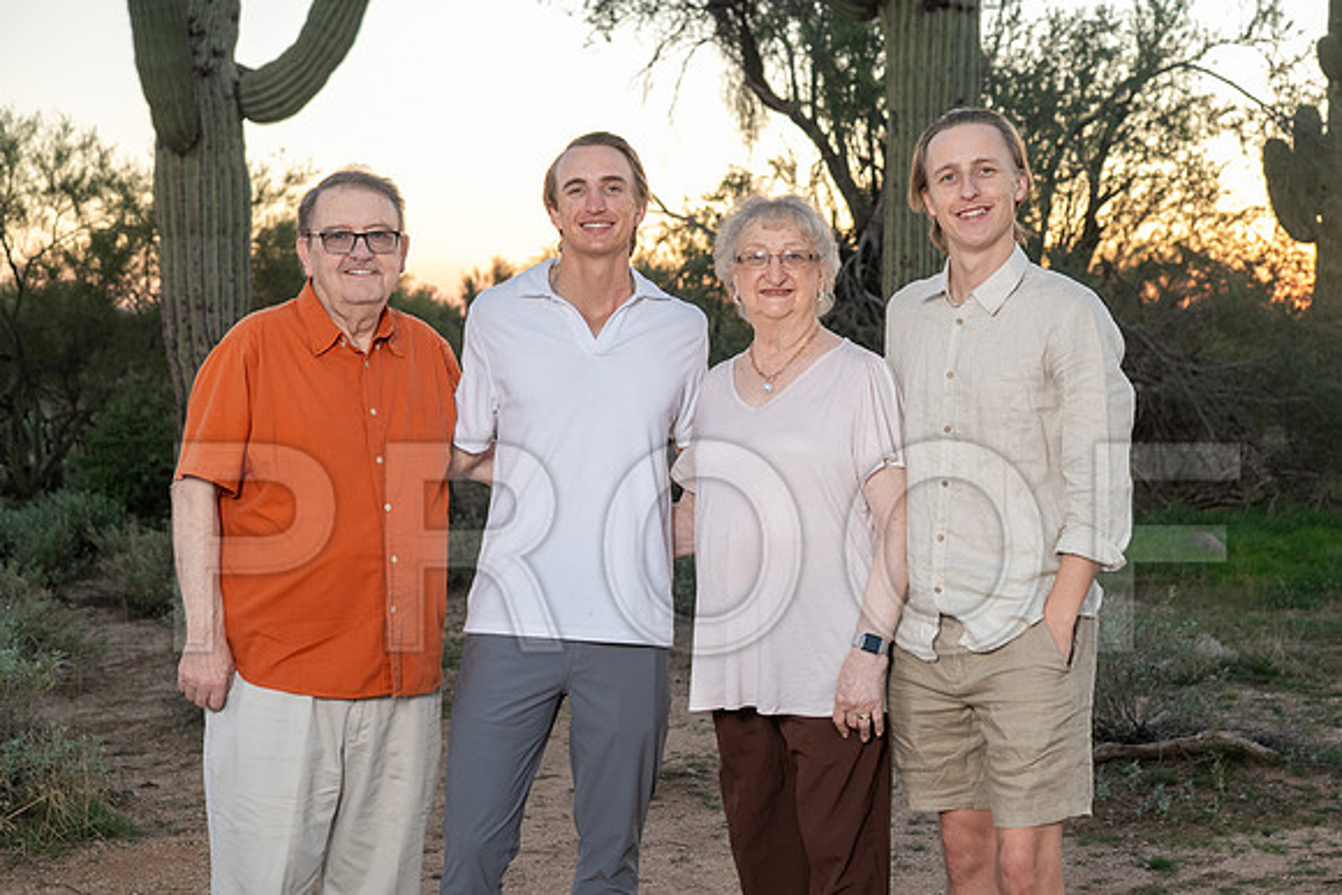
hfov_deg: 38.2
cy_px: 448
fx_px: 1939
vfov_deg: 26.0
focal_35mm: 52
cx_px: 671
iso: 500
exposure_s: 1/125
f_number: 5
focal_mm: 52
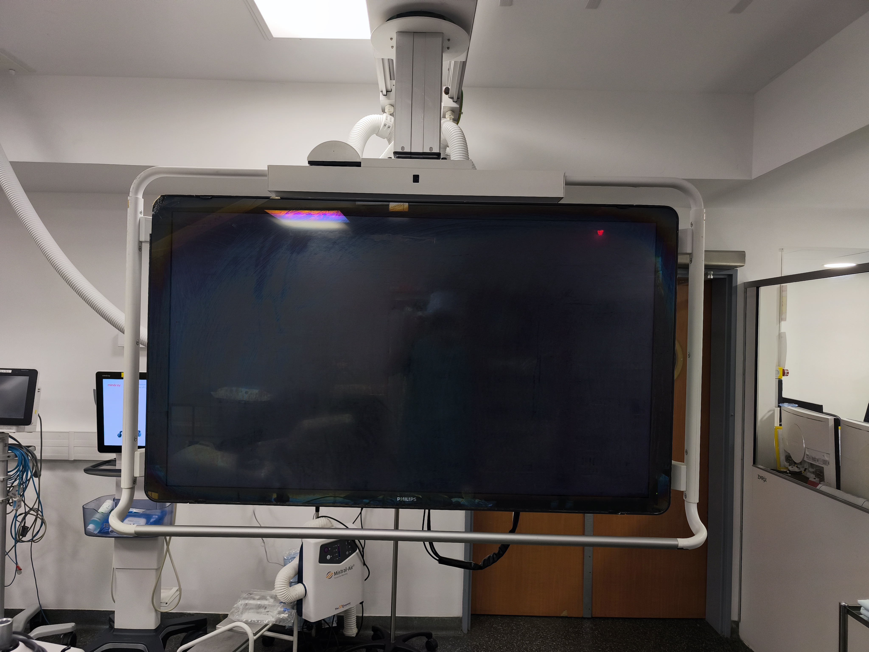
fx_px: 577
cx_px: 434
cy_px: 326
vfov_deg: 58.9
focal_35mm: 23
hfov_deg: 73.9
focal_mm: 6.57
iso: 100
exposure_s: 1/161
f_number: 1.6
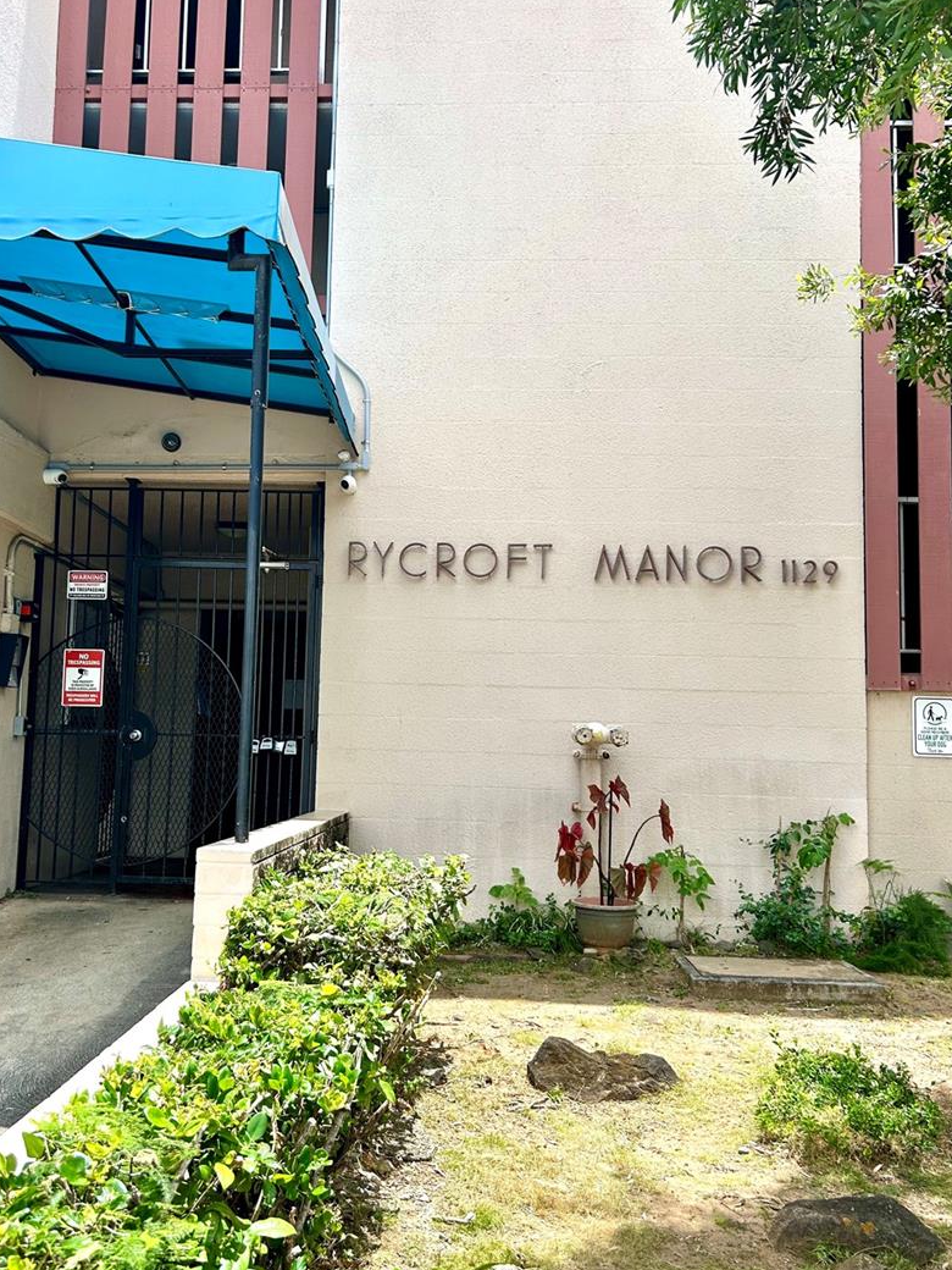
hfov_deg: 46.7
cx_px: 409
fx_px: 1100
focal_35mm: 30
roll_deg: -1.7
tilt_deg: +6.1
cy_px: 642
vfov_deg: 60.0
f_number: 1.5
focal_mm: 5.7
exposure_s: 1/2045
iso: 50
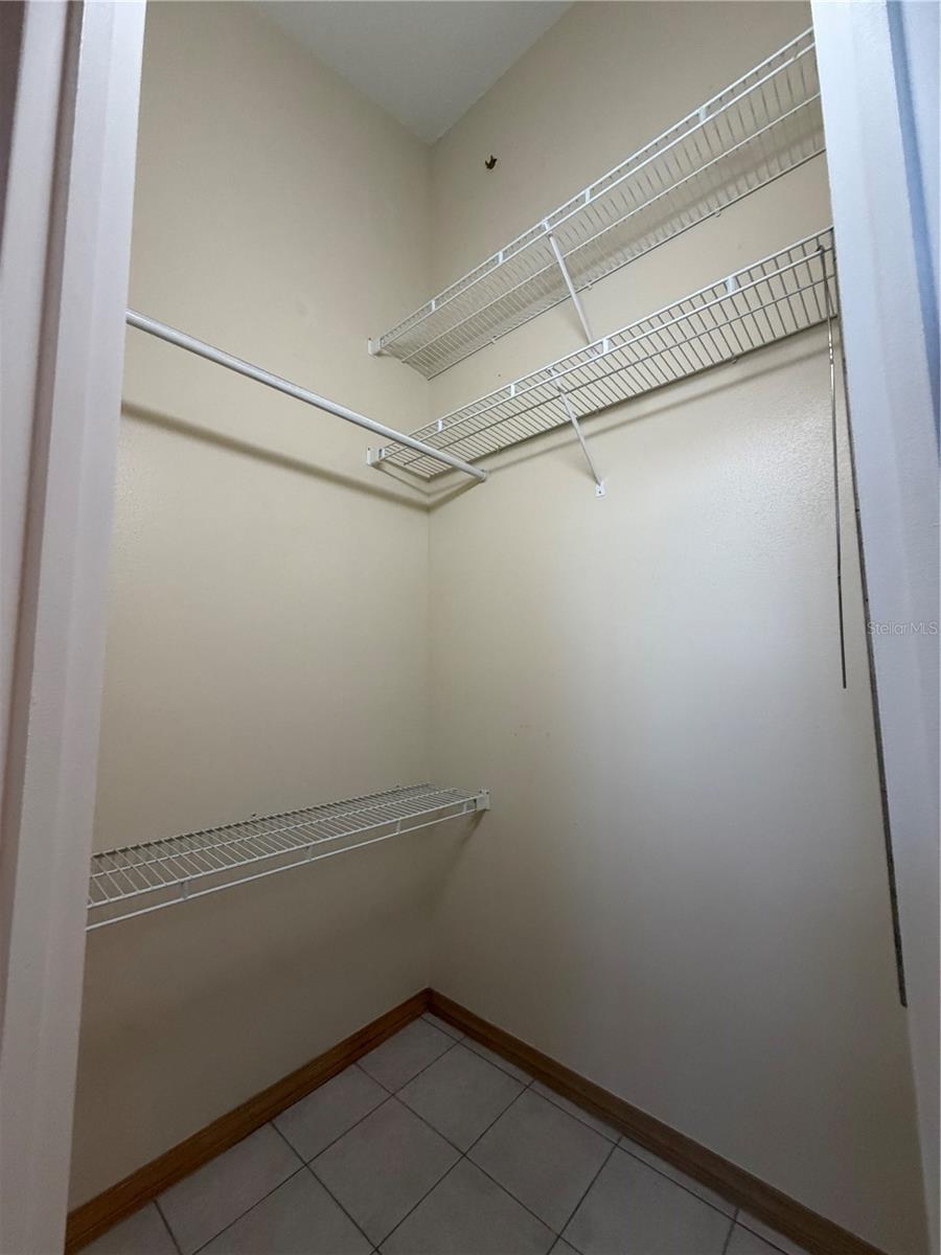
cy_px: 628
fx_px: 507
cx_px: 470
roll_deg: +0.3
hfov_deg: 85.7
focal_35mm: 14
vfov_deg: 102.1
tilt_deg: +5.9
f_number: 2.2
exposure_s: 1/60
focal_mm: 2.22
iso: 250
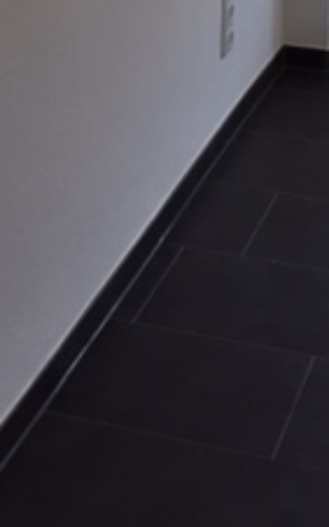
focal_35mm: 87
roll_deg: -0.1
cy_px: -40
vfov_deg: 22.6
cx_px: 257
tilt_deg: -18.6
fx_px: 1250
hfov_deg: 14.9
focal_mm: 4.15
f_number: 2.2
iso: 32
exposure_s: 1/33
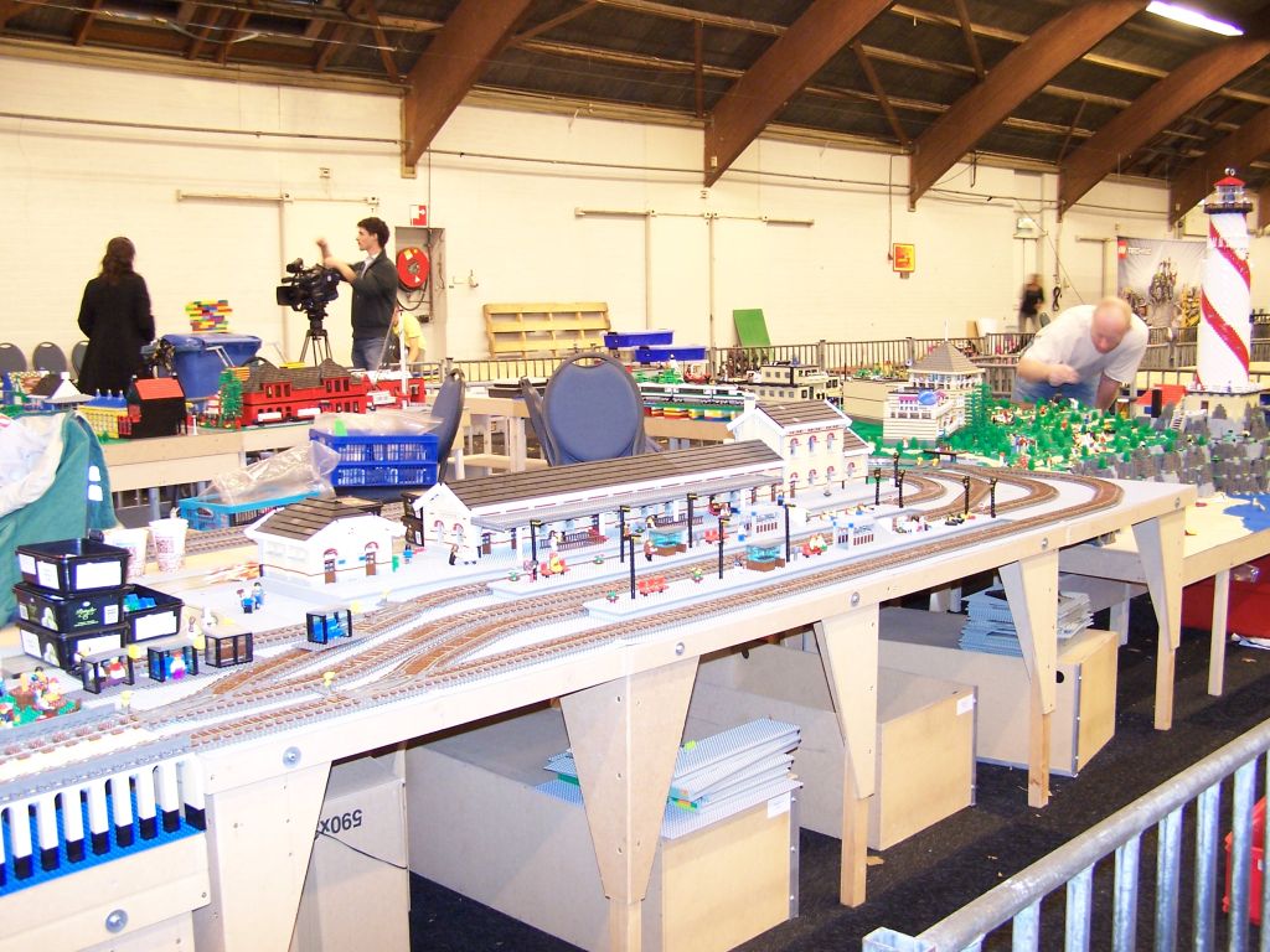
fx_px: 1394
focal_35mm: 38
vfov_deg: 37.7
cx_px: 635
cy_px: 476
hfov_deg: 49.0
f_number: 2.8
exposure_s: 1/4
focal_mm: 6.3
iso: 140
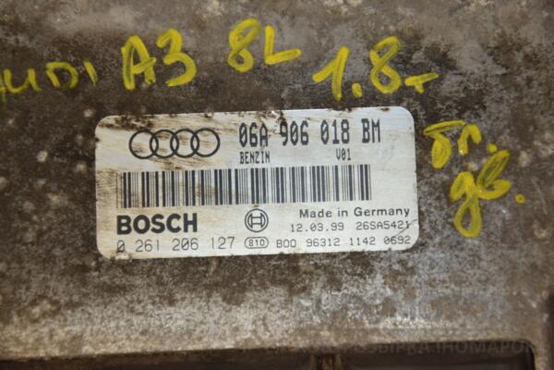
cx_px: 277
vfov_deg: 8.7
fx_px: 2424
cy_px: 185
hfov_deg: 13.0
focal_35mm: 158
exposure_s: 1/200
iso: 800
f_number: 6.3
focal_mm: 105
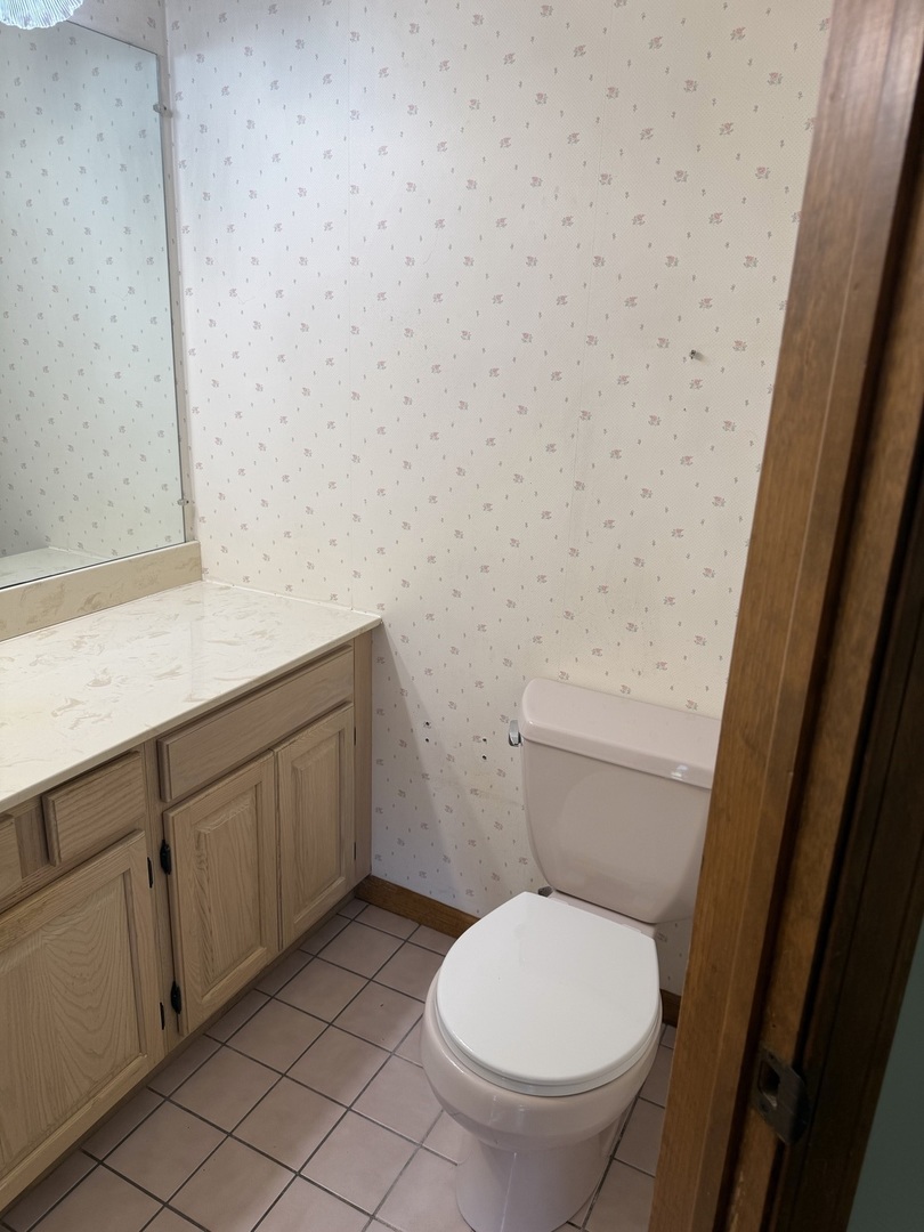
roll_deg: -2.3
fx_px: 854
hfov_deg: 56.8
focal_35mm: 24
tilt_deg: -17.0
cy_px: 616
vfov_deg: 71.6
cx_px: 462
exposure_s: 1/142
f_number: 1.78
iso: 50
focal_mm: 6.76
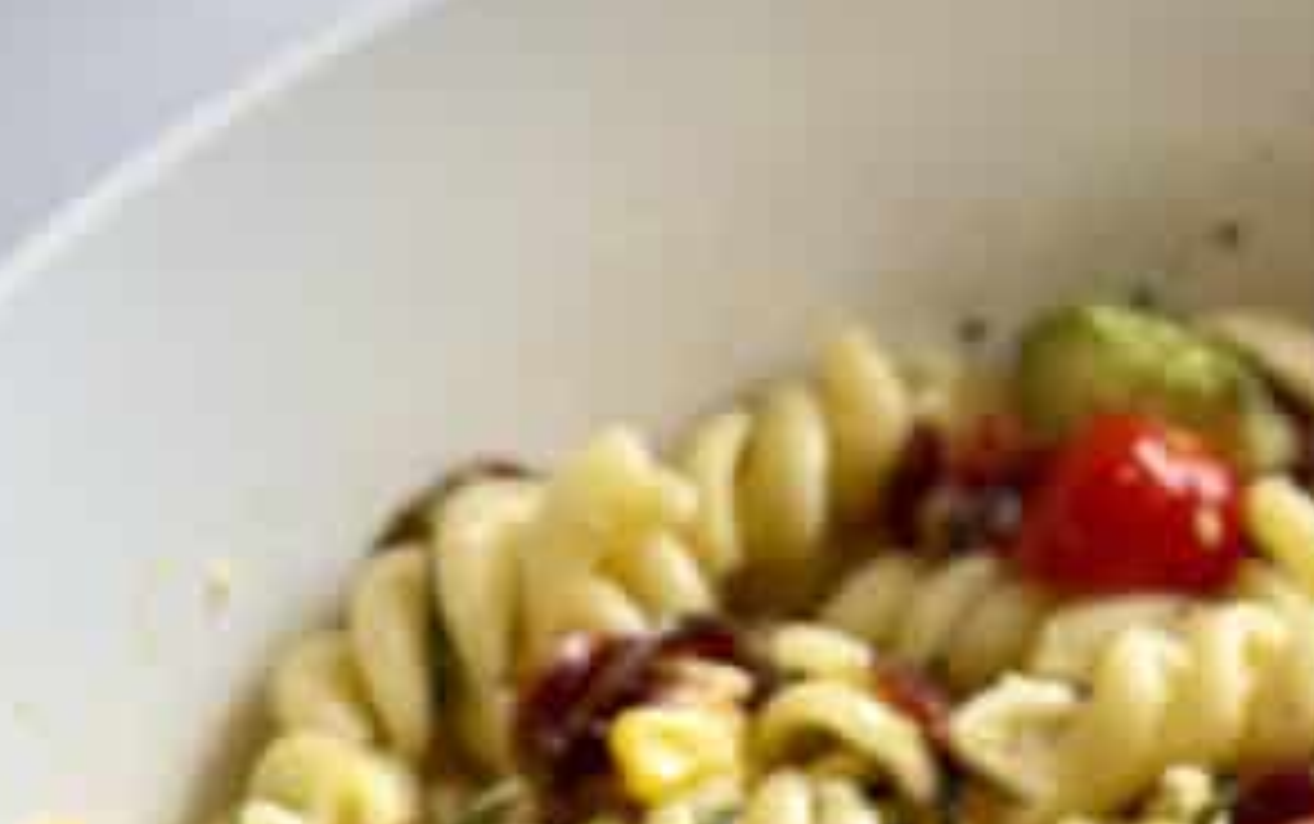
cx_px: 1436
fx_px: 6057
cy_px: 1448
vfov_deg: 7.6
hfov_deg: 12.2
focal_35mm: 169
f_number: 1.8
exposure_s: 1/121
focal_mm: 6.8
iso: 64
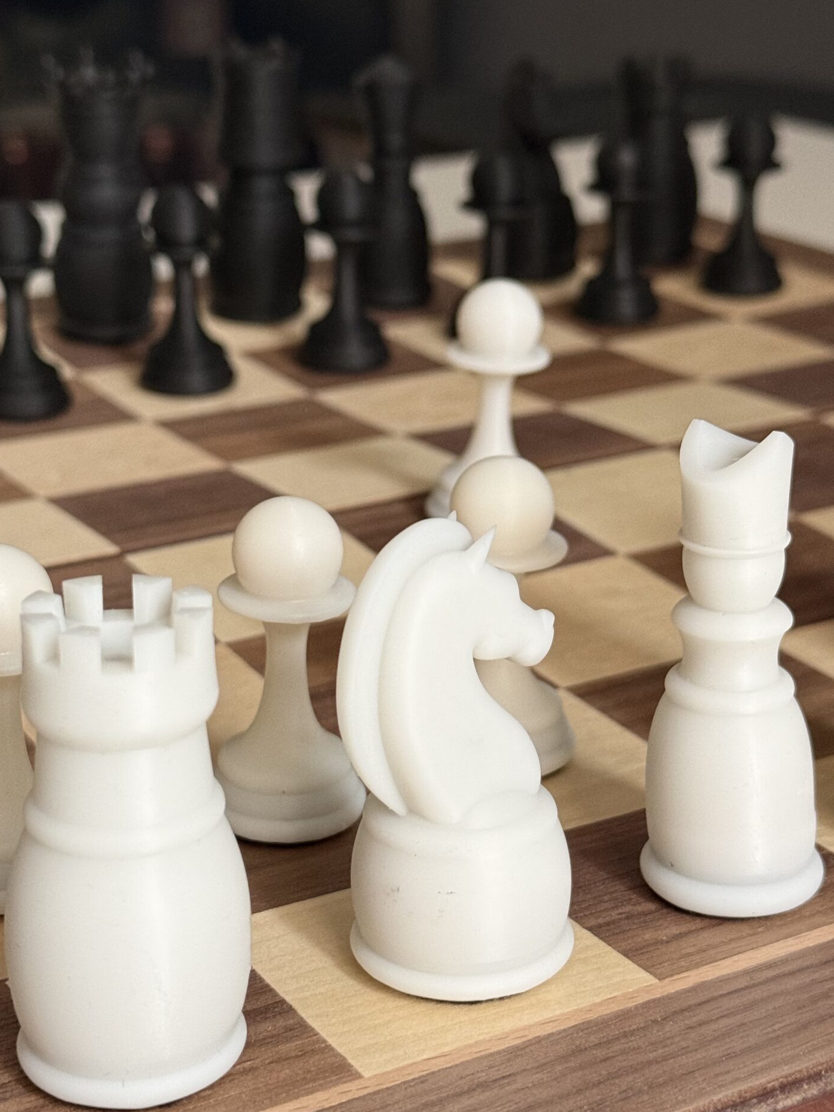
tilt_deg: -20.5
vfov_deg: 29.4
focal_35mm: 66
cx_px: 398
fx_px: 2121
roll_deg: -0.5
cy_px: 514
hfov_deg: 22.2
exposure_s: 1/40
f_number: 1.78
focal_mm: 6.76
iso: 320
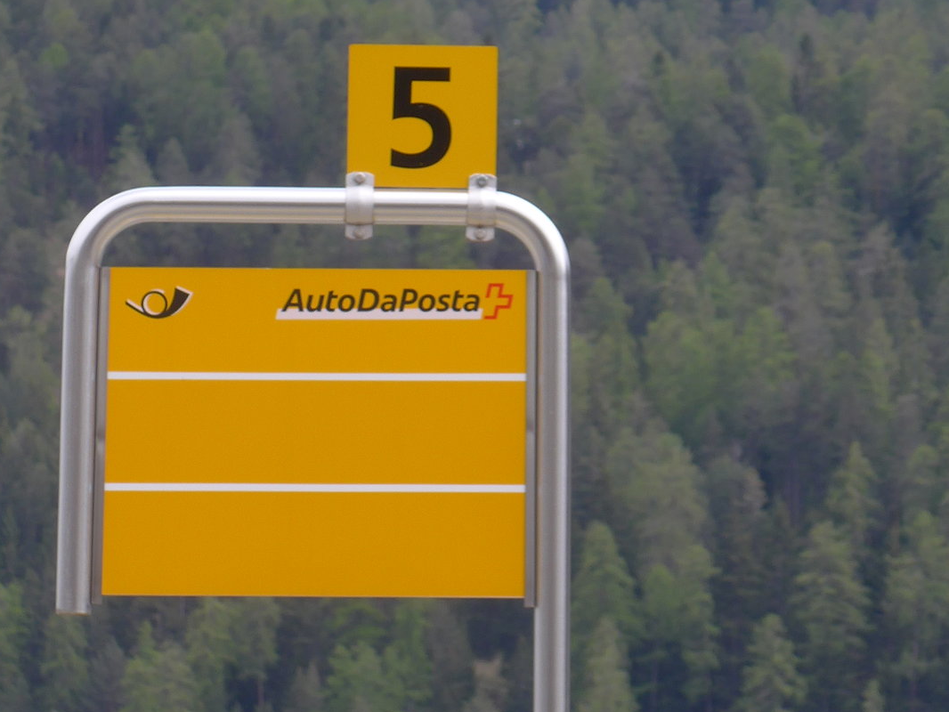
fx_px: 11298
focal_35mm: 412
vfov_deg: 3.6
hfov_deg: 4.8
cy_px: 327
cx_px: 422
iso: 80
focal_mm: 42.8
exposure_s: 1/200
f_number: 5.9
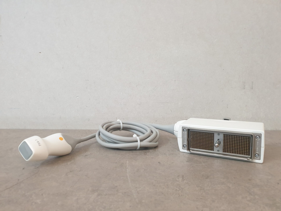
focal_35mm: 26
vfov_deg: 53.1
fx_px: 211
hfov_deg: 67.3
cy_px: 106
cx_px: 140
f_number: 2.4
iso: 400
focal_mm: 4.3
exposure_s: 1/50
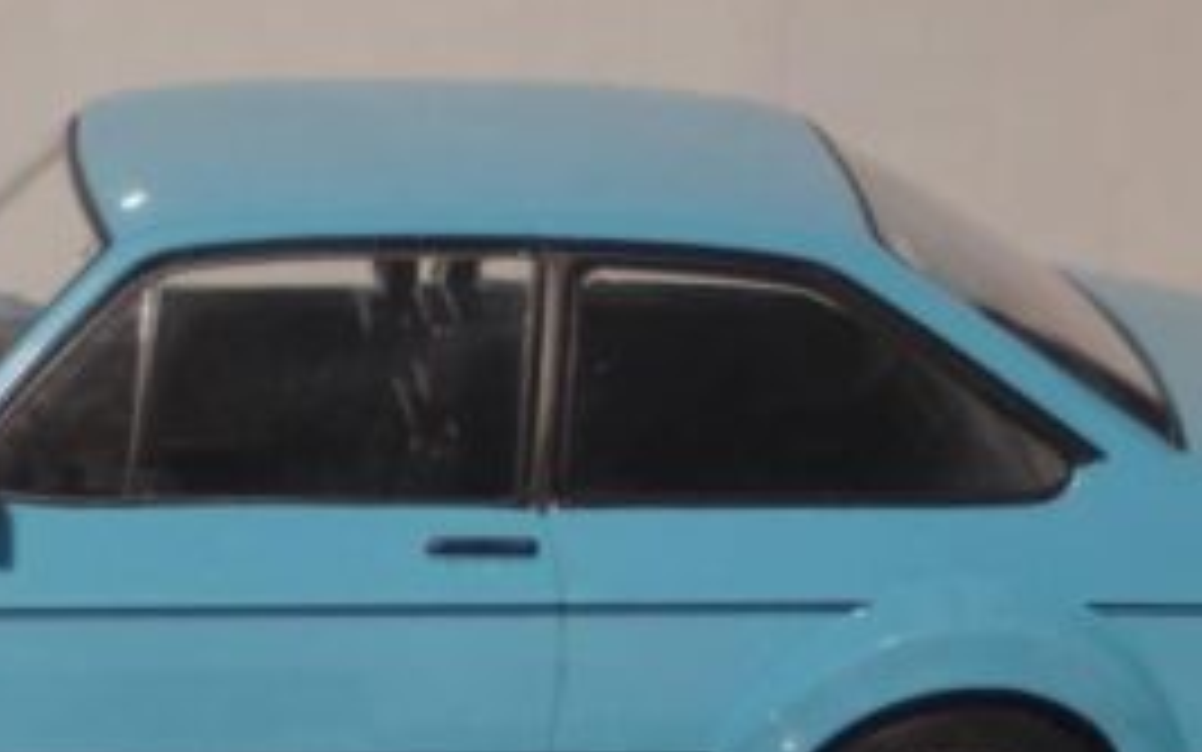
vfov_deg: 6.9
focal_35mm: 189
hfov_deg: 11.0
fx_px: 6197
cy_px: 486
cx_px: 212
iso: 1250
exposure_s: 1/160
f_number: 5
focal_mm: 55
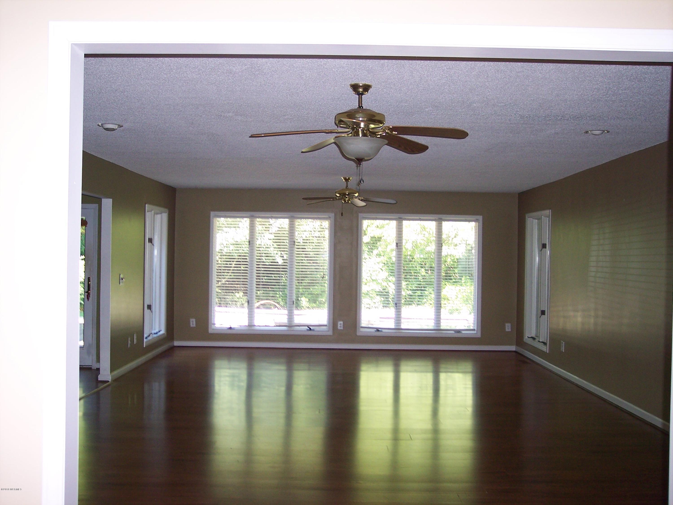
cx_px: 336
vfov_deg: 36.8
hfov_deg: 47.9
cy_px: 252
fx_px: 758
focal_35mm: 39
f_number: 2.8
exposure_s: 1/60
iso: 140
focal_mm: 8
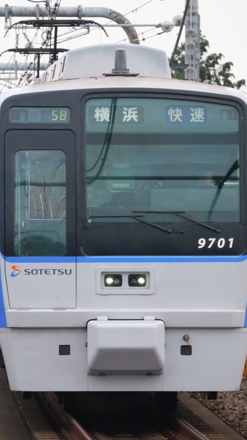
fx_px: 5087
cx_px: 58
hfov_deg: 2.8
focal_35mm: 437
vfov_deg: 4.9
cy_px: 220
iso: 800
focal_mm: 150
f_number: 7.1
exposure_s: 1/800
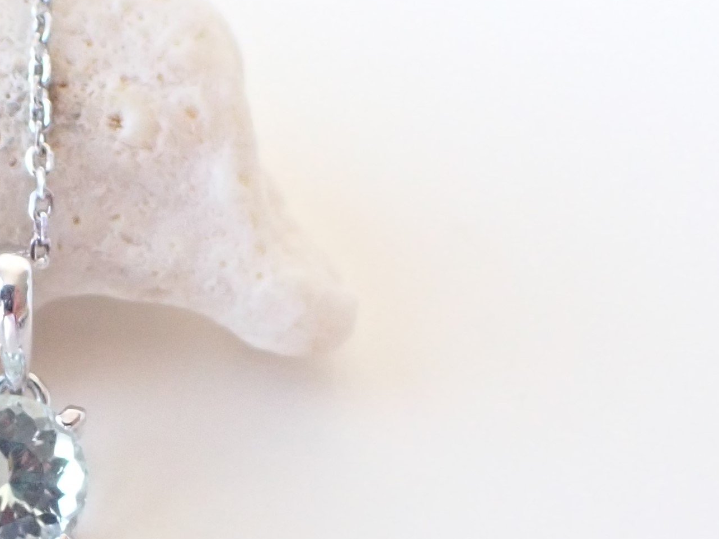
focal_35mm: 71
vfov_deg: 20.5
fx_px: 1475
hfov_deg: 26.2
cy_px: 415
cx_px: 29
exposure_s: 1/125
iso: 640
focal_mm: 5.4
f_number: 3.2
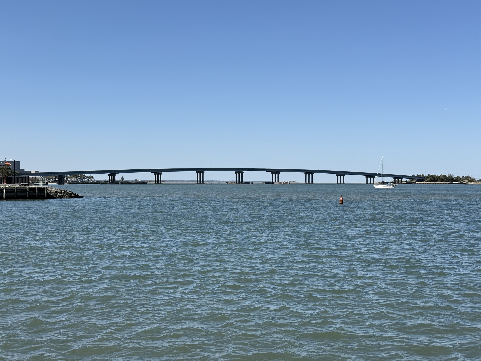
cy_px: 180
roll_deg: +0.1
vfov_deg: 30.3
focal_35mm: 48
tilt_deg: +0.6
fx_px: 667
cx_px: 240
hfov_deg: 39.7
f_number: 1.78
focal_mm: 6.76
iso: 64
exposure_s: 1/5587
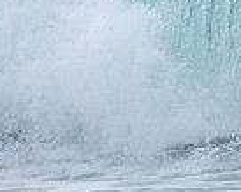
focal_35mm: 2986
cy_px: 4
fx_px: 21253
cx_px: 470
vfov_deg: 0.5
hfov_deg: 0.6
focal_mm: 500
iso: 360
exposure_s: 1/1250
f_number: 5.6
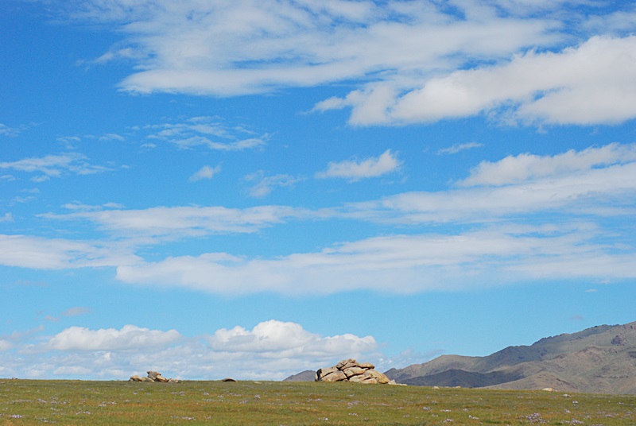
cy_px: 213
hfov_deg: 27.0
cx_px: 318
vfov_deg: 18.2
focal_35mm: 75
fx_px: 1327
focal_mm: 50
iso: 400
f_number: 5.6
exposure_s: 1/3200
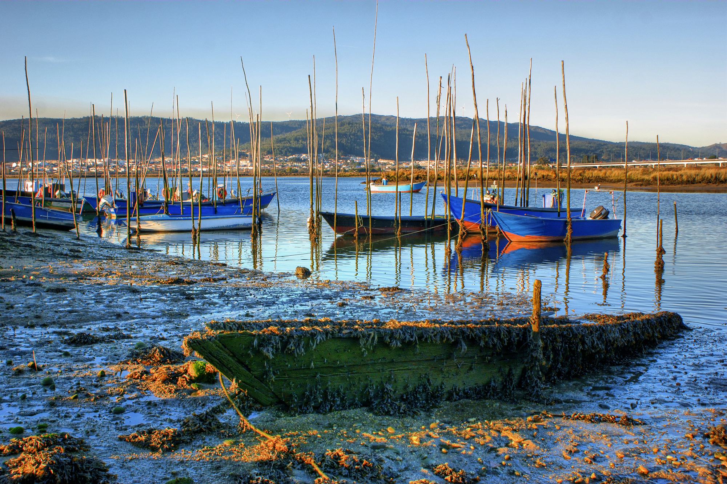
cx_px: 364
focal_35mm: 39
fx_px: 787
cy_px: 242
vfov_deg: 34.2
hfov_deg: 49.6
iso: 100
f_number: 9
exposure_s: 1/80
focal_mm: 26
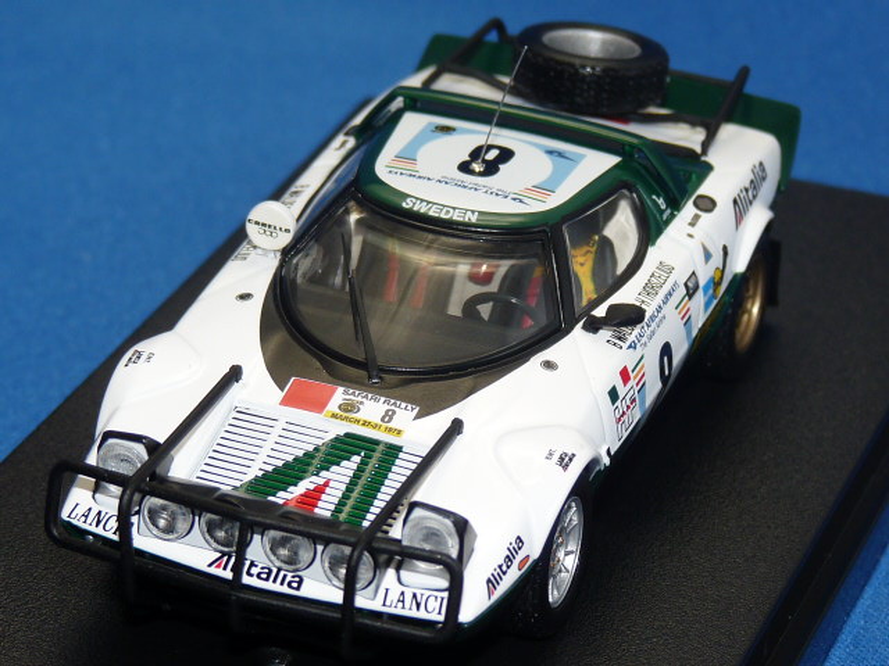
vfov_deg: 10.0
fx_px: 3827
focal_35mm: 149
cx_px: 444
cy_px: 333
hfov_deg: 13.3
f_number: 3.4
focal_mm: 15.5
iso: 100
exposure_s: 1/40
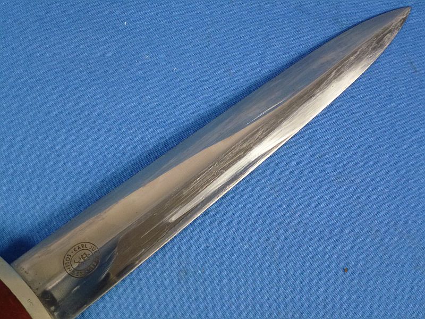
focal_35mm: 61
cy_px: 160
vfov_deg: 24.0
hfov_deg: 31.7
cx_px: 212
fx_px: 749
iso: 320
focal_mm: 10.9
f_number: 4.5
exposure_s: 1/80
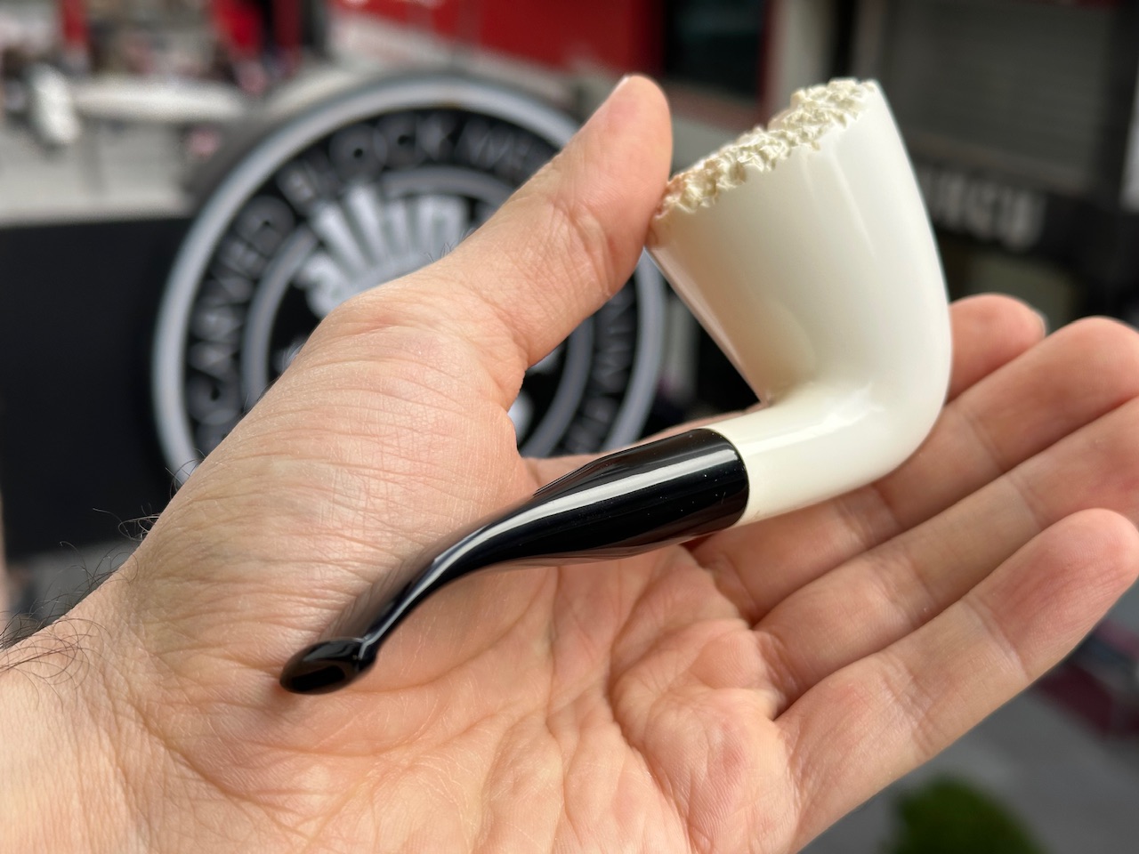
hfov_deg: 39.7
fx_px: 1579
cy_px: 427
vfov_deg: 30.3
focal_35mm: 48
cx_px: 570
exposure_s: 1/519
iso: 64
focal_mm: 6.86
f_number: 1.78
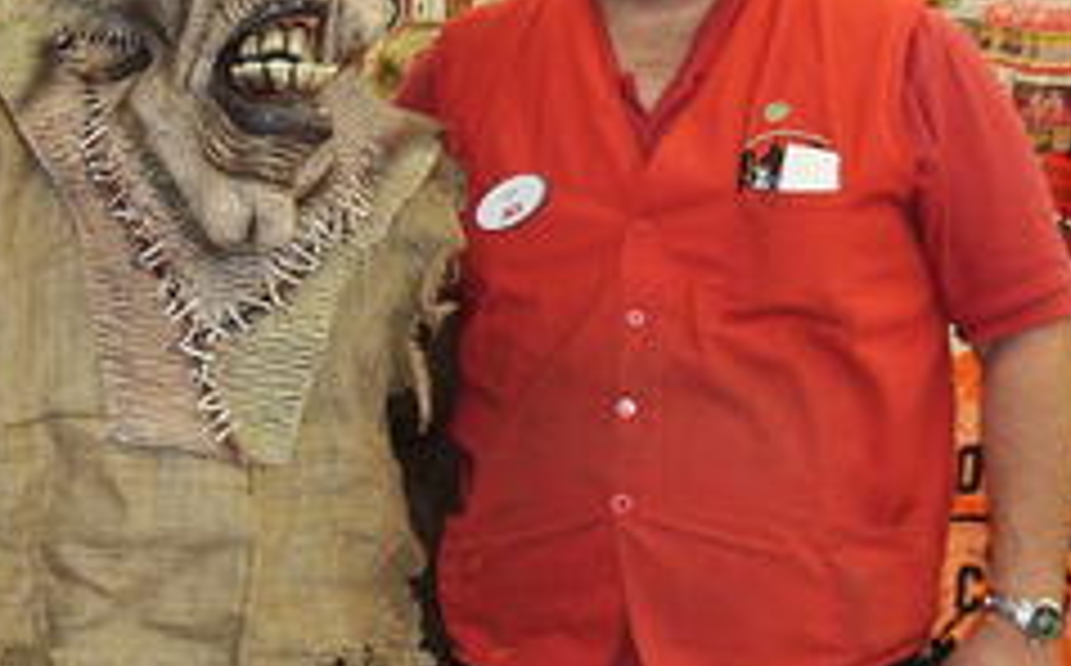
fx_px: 2186
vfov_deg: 17.2
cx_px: 416
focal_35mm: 75
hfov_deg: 27.5
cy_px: 130
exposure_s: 1/30
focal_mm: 6.3
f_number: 3.9
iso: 125
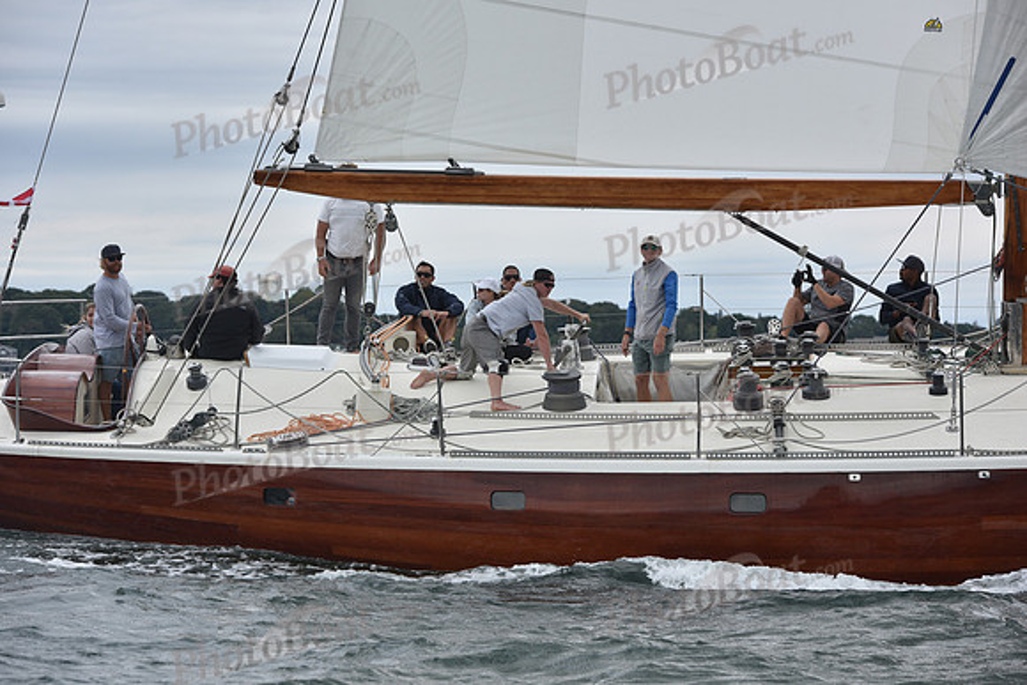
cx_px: 514
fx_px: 3852
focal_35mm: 135
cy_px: 342
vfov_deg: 10.2
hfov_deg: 15.2
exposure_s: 1/800
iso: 400
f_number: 7.1
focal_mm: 135
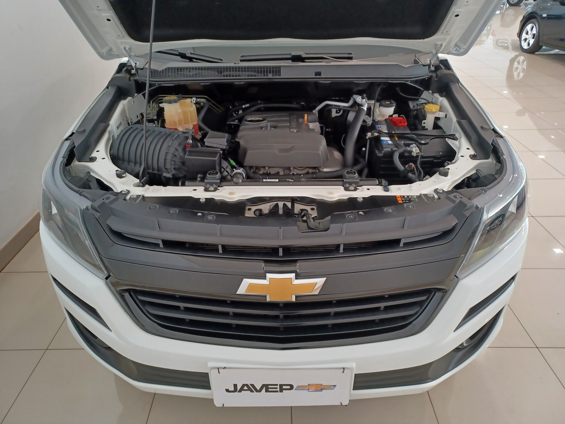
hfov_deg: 69.4
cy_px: 212
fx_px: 408
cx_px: 282
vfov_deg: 54.9
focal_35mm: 25
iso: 250
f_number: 1.8
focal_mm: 4.6
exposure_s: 1/40
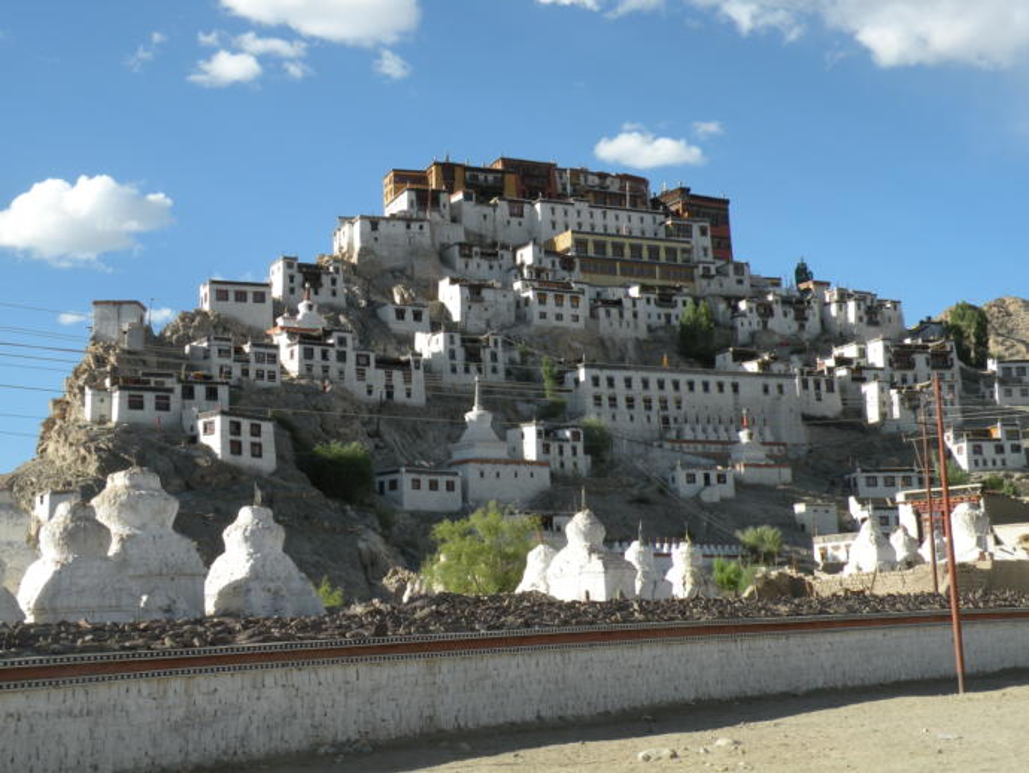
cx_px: 514
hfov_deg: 34.3
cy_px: 386
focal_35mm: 56
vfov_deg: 26.1
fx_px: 1665
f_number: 6.3
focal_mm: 9.8
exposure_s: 1/191
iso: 64
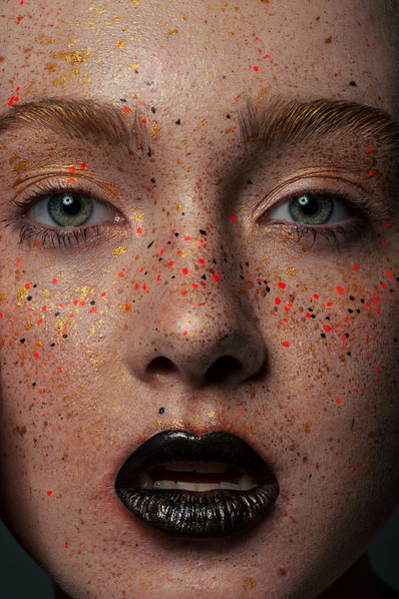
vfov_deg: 19.5
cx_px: 200
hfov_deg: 13.0
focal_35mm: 105
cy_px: 300
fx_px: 1748
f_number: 20
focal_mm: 105
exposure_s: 1/125
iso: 100
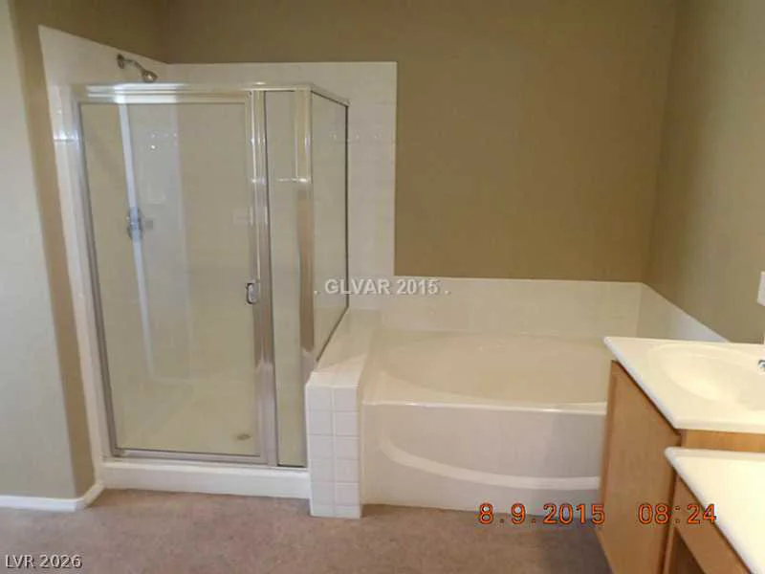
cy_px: 287
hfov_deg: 69.4
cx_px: 382
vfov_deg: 54.9
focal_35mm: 25
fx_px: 552
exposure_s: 1/30
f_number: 3.3
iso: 320
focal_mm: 4.5
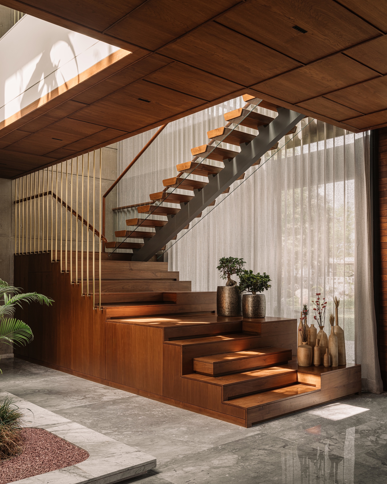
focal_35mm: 33
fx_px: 472
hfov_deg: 44.5
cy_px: 253
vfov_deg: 54.2
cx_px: 194
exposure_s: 1/3.33
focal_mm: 40
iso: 100
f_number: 10
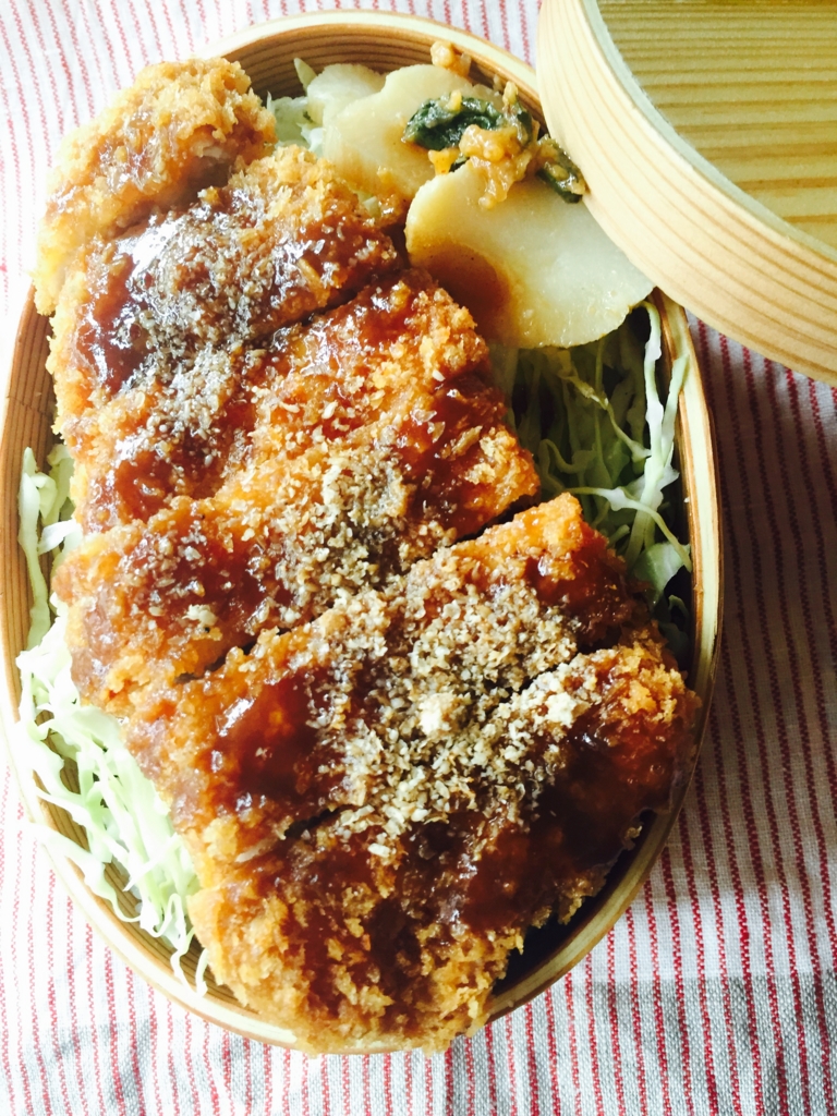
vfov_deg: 61.7
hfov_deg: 48.2
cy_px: 558
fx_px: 935
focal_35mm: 29
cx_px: 418
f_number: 2.2
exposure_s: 1/30
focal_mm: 4.15
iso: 100
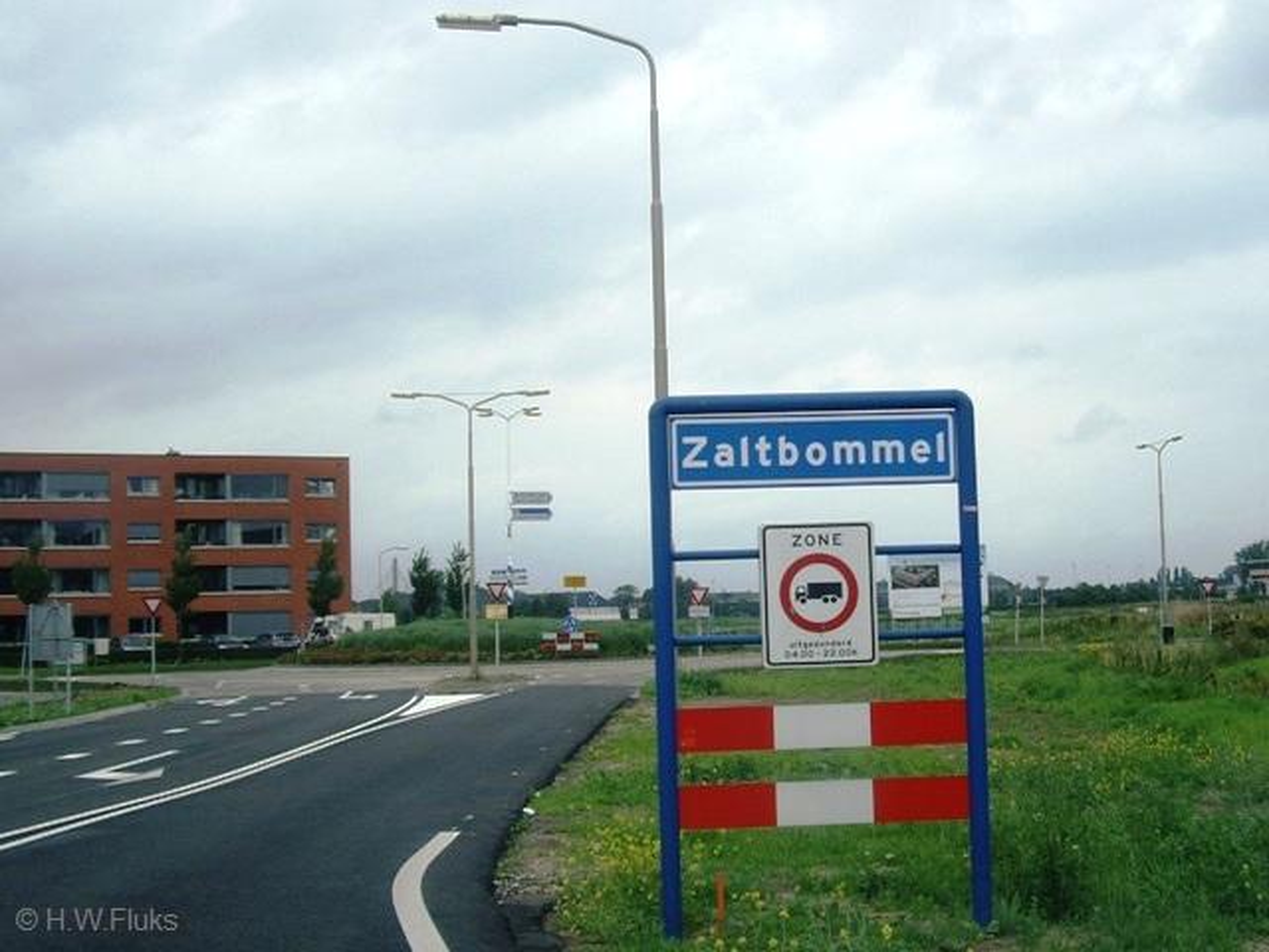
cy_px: 476
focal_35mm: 38
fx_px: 1393
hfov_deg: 49.0
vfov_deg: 37.7
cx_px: 634
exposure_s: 1/640
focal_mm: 7.9
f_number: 2.8
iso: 64
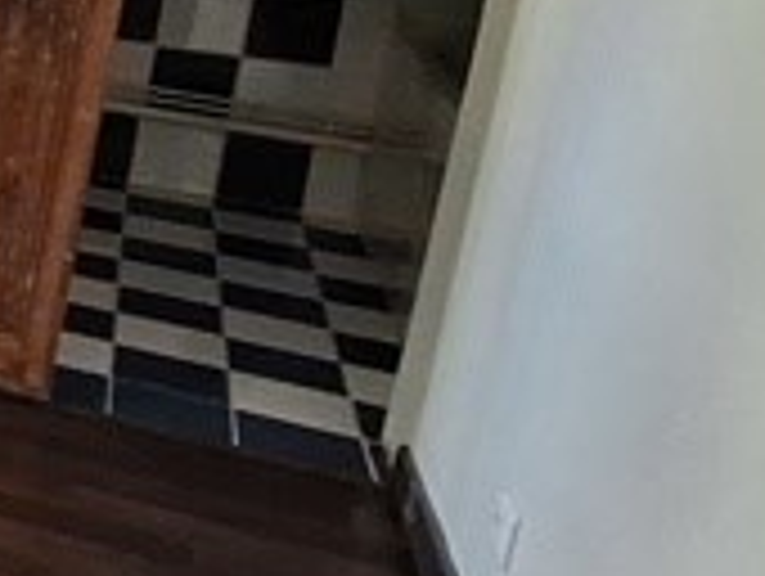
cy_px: 32
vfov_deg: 23.3
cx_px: -778
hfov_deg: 18.9
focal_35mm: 61
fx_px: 1350
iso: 125
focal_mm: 1.74
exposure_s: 1/50
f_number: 2.2
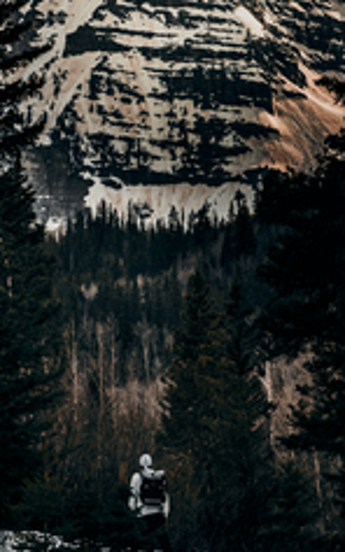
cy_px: 161
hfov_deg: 5.8
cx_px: 167
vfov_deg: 9.2
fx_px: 3432
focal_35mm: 228
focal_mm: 68
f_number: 2.8
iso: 160
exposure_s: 1/500
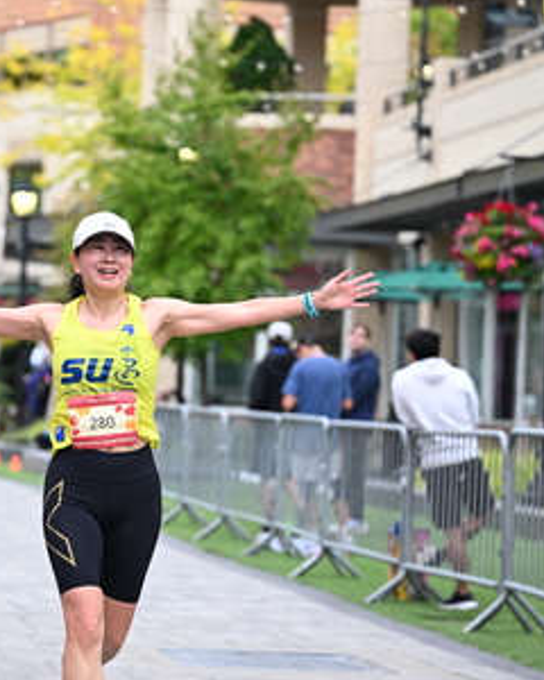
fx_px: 2979
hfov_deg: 10.4
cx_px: 133
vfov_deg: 13.0
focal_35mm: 148
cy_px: 365
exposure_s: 1/1600
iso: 640
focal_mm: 86
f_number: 2.8
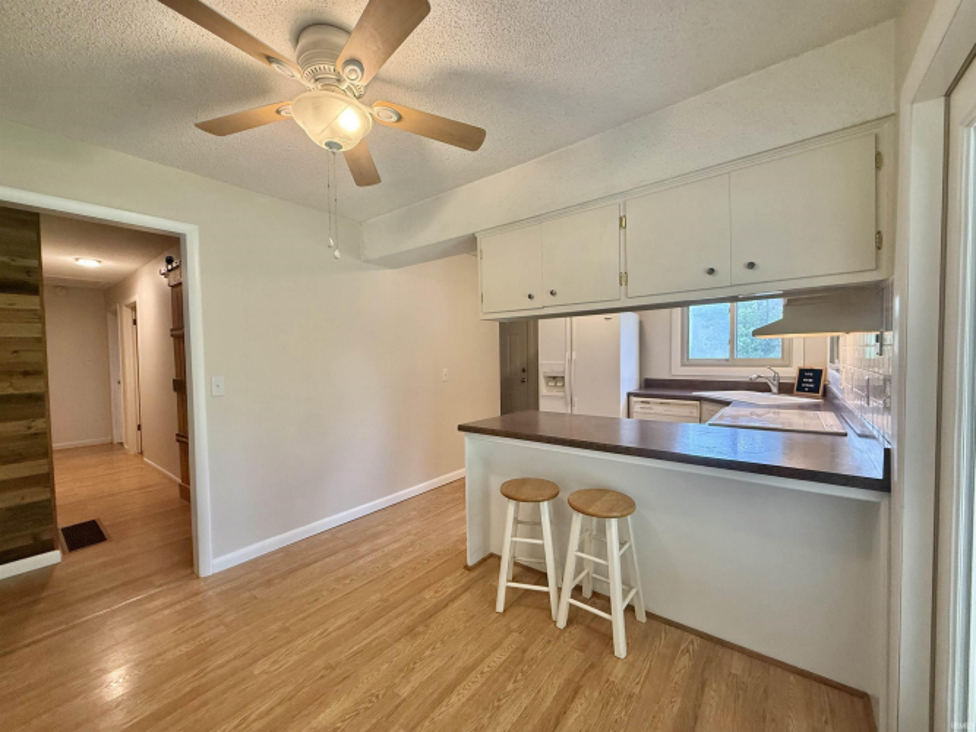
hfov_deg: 102.1
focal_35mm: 14
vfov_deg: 85.7
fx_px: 395
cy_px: 366
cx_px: 488
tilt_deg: -0.8
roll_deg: +0.9
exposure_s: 1/120
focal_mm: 2.22
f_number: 2.2
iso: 320
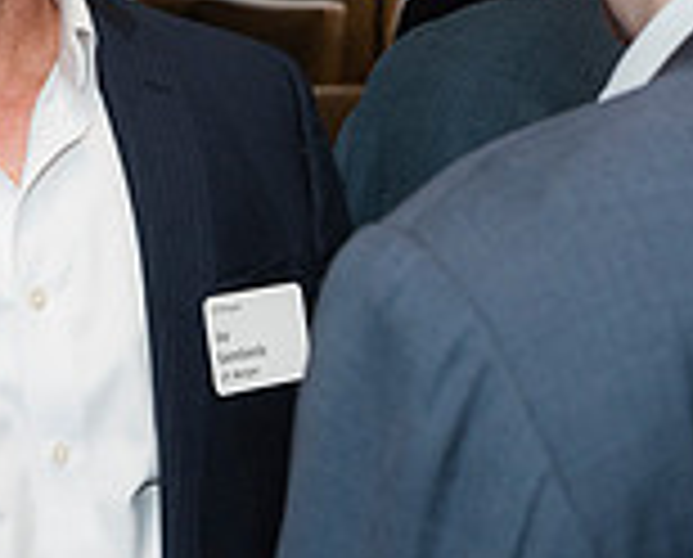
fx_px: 2899
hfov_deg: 13.5
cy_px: 124
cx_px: 9
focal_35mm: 141
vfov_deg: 11.0
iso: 800
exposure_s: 1/125
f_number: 5.6
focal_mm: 40
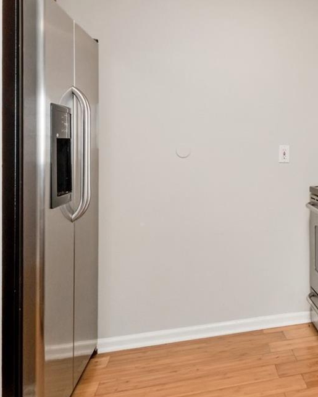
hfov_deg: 35.5
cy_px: 141
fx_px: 411
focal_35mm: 35
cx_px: 358
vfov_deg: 50.8
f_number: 7.1
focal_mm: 10
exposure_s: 1/5
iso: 400
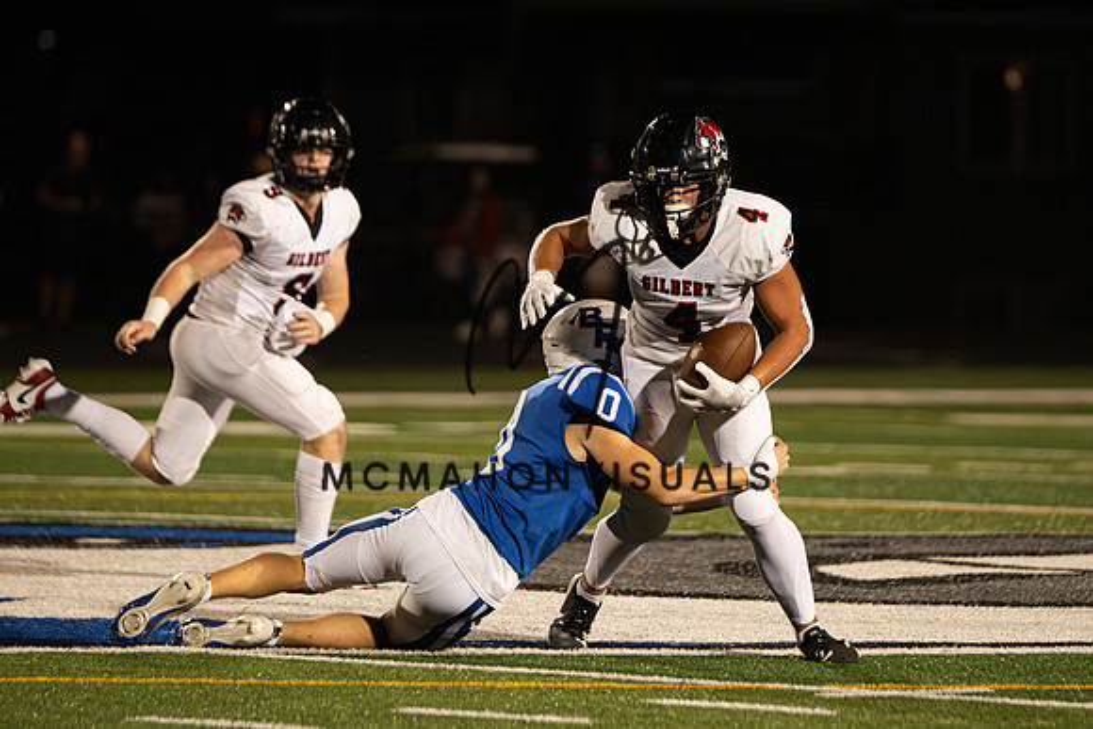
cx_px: 553
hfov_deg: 5.8
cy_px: 375
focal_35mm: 356
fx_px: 10823
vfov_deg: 3.9
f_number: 2.8
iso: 3200
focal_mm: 200
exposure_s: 1/1250
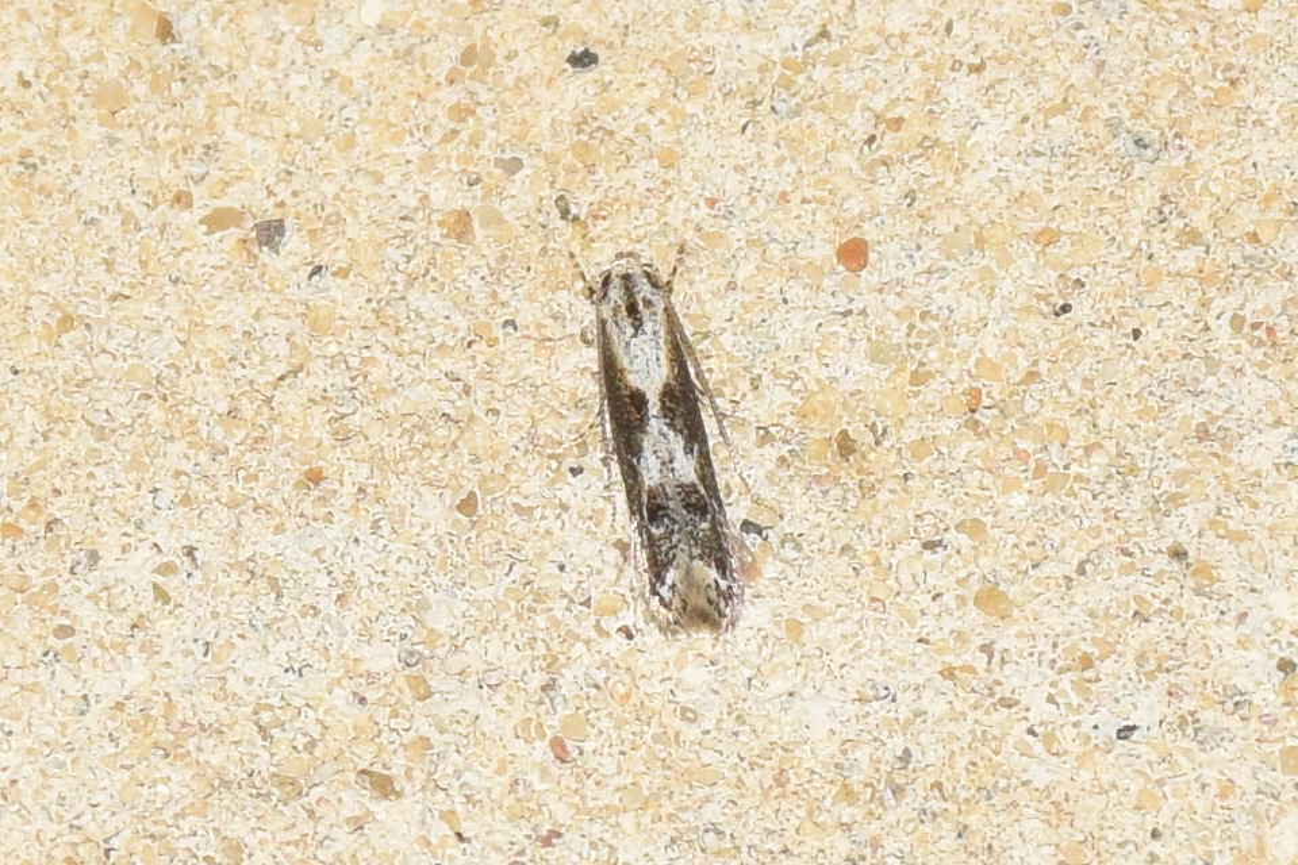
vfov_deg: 6.5
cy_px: 432
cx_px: 649
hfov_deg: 9.8
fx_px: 7571
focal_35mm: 210
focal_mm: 140
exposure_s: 1/160
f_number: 11
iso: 320
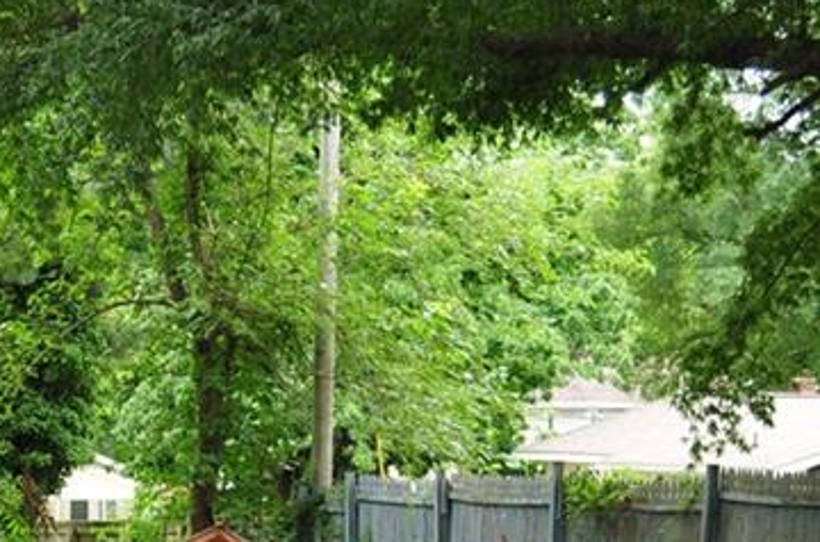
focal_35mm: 132
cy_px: 689
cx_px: 59
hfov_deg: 15.3
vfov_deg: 10.1
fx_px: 3008
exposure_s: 1/125
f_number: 5.6
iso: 320
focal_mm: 31
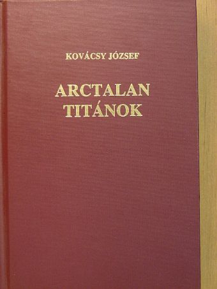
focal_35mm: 70
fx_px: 585
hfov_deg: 21.0
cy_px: 144
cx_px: 108
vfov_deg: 27.8
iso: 200
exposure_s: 1/22.2
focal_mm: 11.7
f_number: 3.5
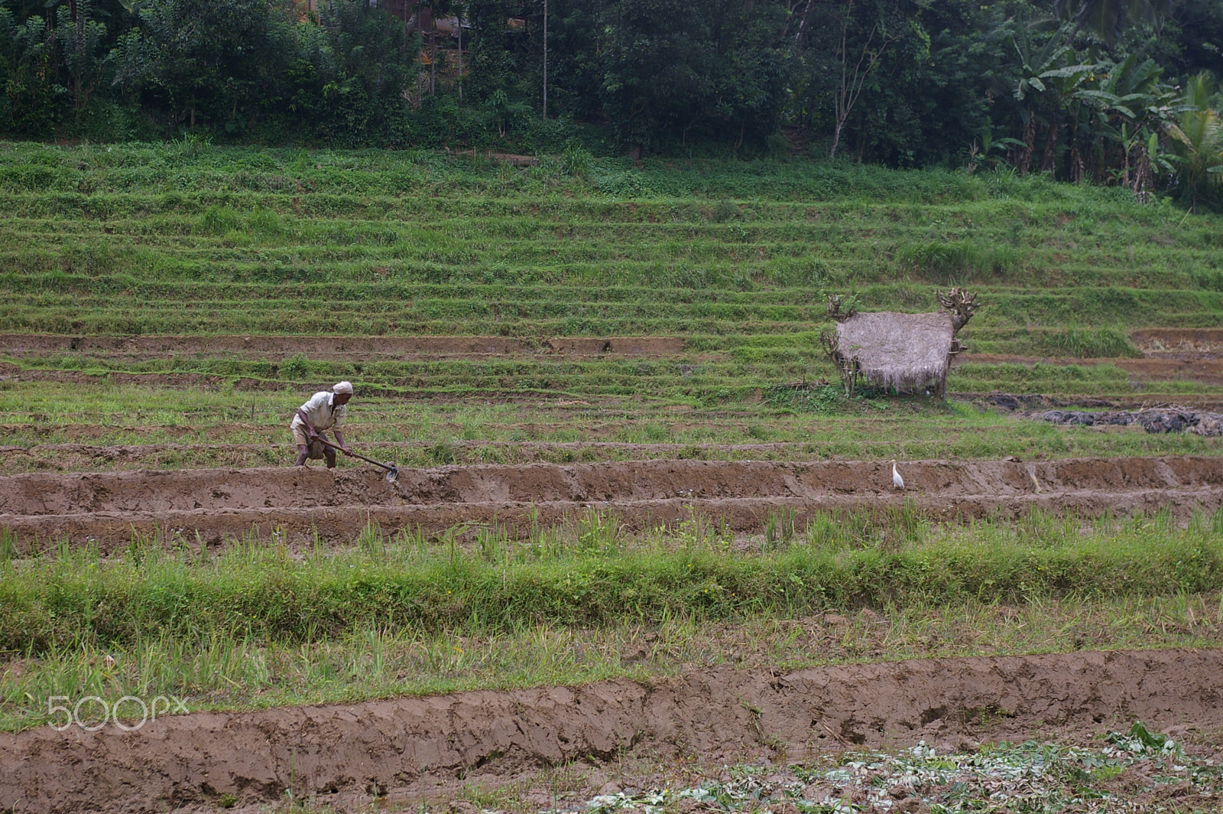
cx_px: 612
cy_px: 407
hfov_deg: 24.6
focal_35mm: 82
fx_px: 2800
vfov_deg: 16.5
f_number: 8
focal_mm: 55
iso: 200
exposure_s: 1/250
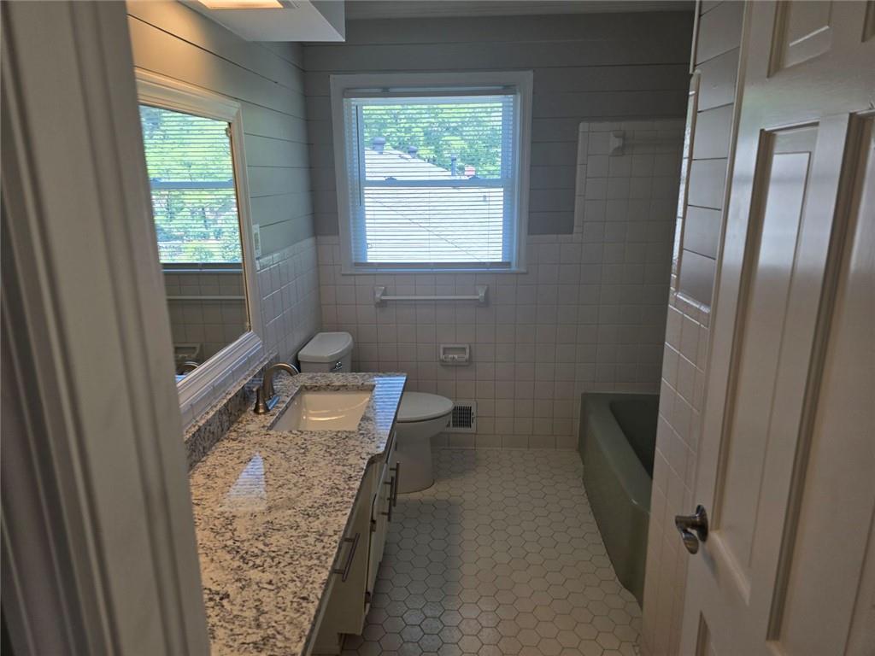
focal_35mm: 23
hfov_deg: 73.9
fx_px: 581
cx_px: 438
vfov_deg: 58.9
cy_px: 328
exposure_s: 1/120
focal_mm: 6.3
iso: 50
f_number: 1.7
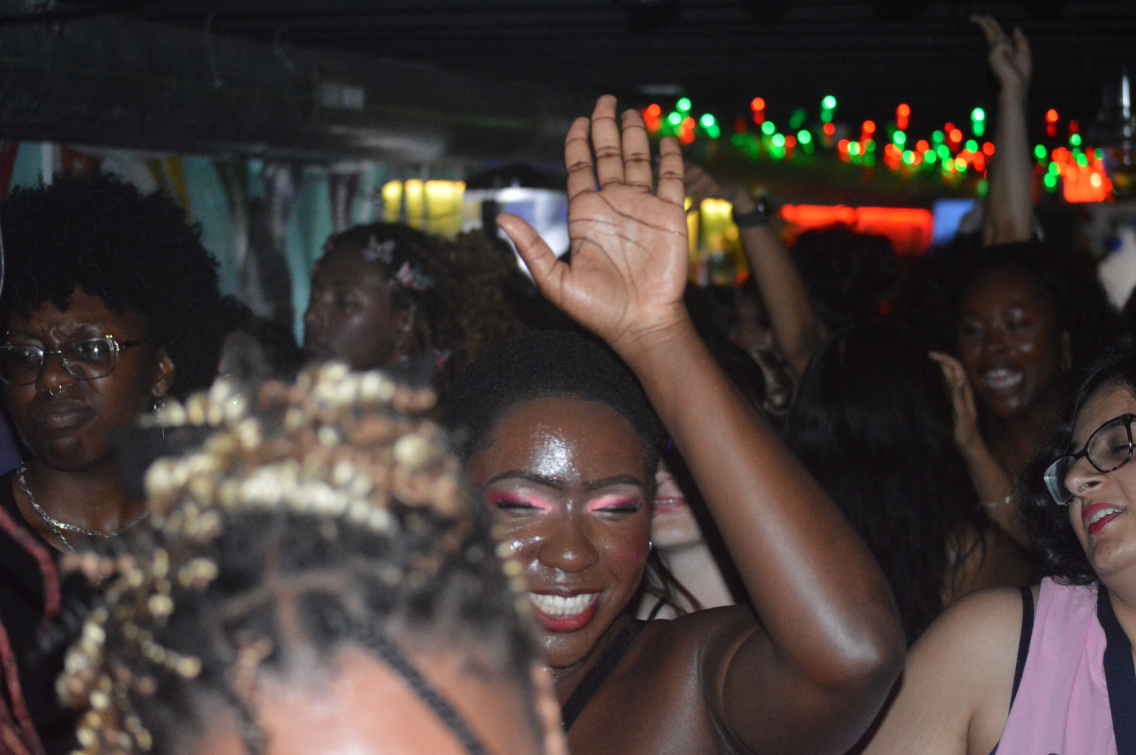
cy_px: 378
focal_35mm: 82
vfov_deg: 16.5
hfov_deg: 24.6
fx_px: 2601
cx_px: 568
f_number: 4
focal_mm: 55
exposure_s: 1/60
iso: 3200
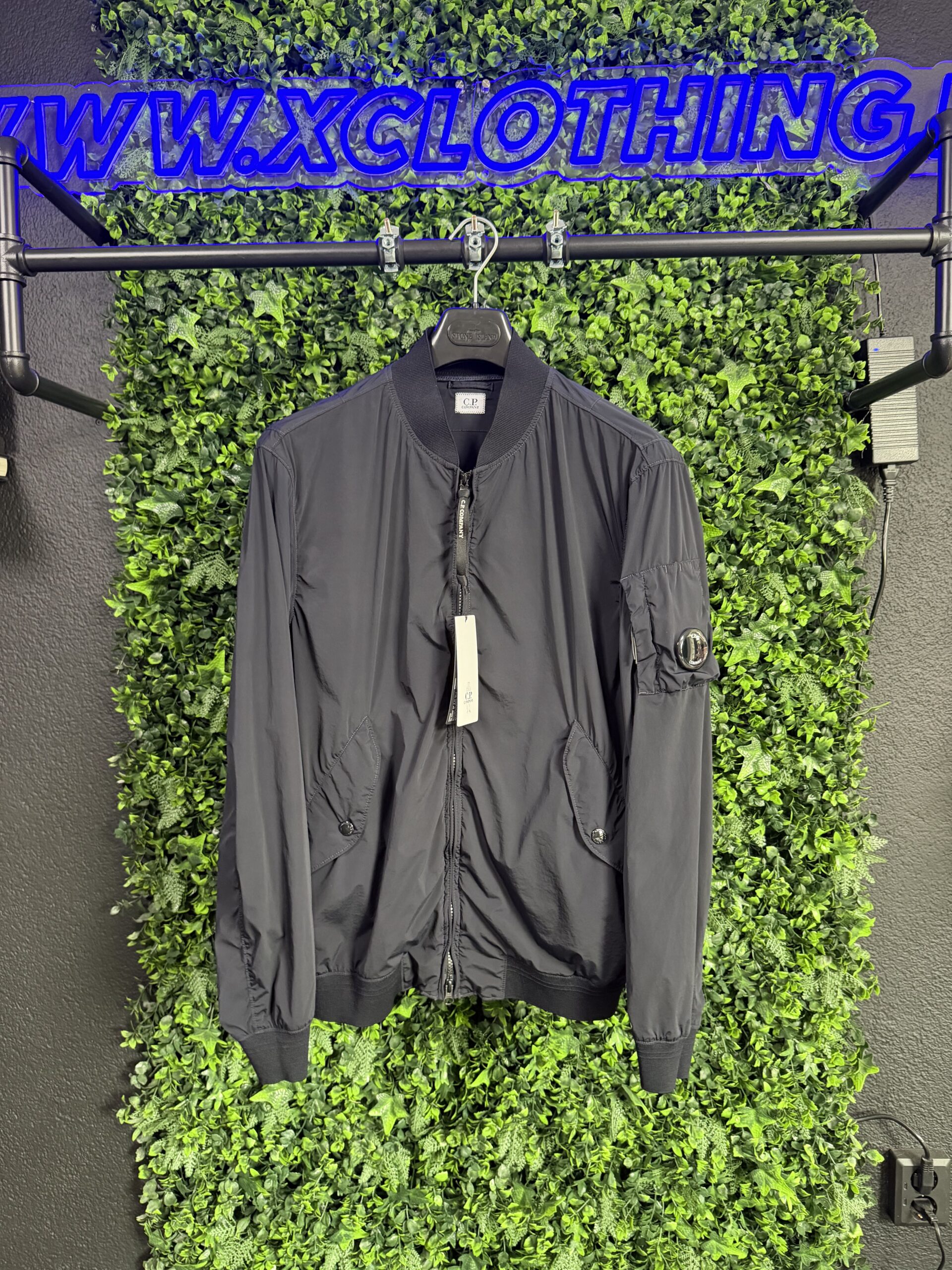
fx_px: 880
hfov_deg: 56.8
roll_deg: -0.2
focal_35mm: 24
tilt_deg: -3.2
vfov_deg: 71.6
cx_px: 476
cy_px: 635
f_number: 1.78
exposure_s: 1/42
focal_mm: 6.76
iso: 800
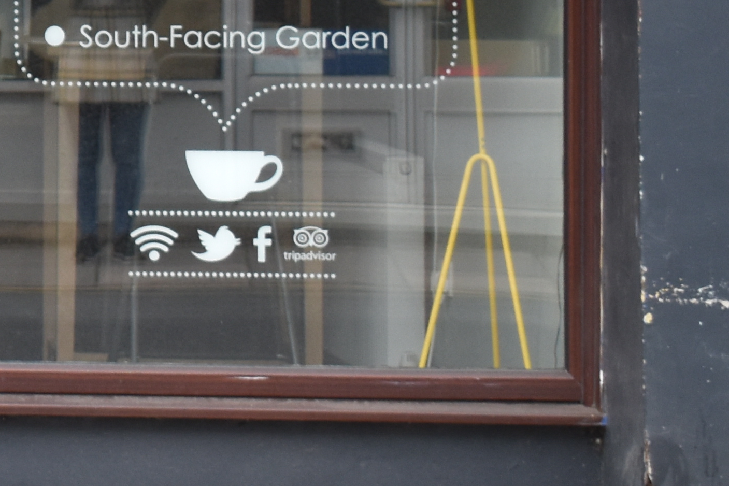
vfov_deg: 5.6
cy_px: -267
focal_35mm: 243
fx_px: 4920
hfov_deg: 8.1
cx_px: -748
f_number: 5.6
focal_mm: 38
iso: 360
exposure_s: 1/250
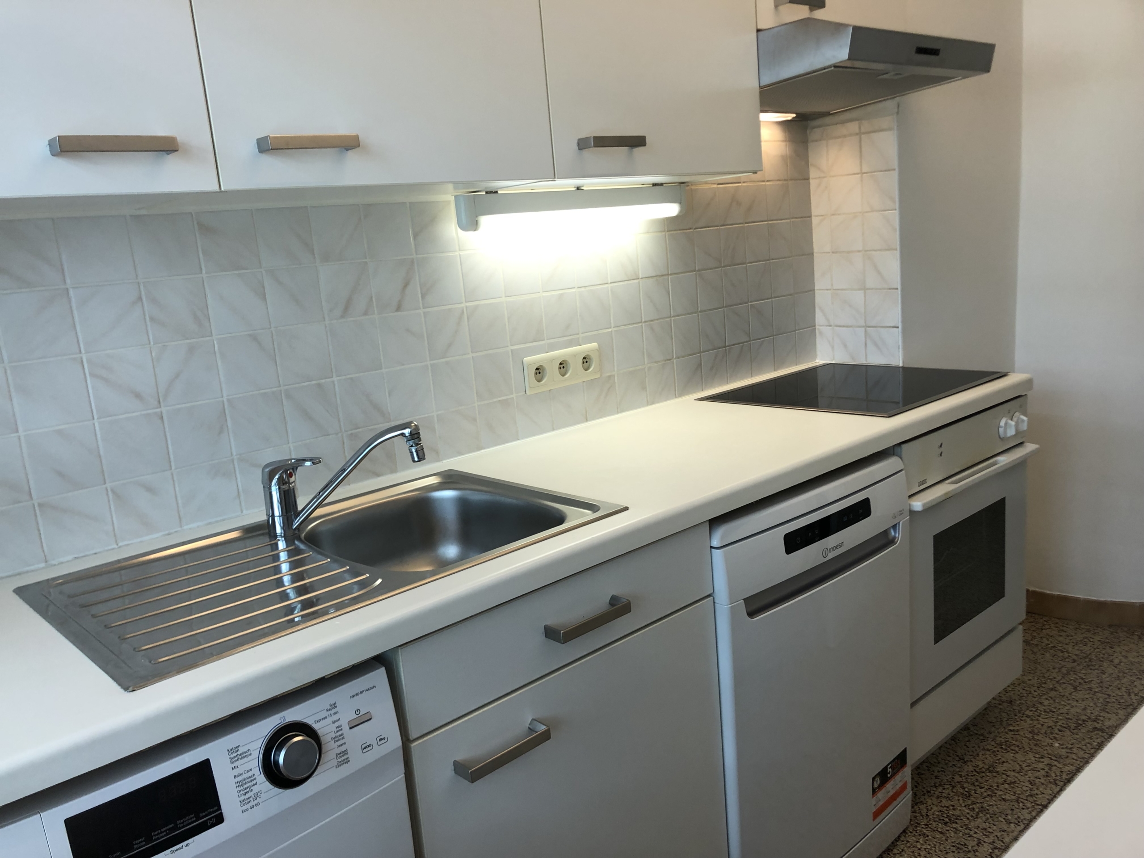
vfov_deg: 49.7
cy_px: 429
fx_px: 925
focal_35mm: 28
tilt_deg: -11.5
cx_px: 572
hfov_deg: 63.4
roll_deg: +5.0
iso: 32
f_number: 1.8
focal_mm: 3.99
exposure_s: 1/50
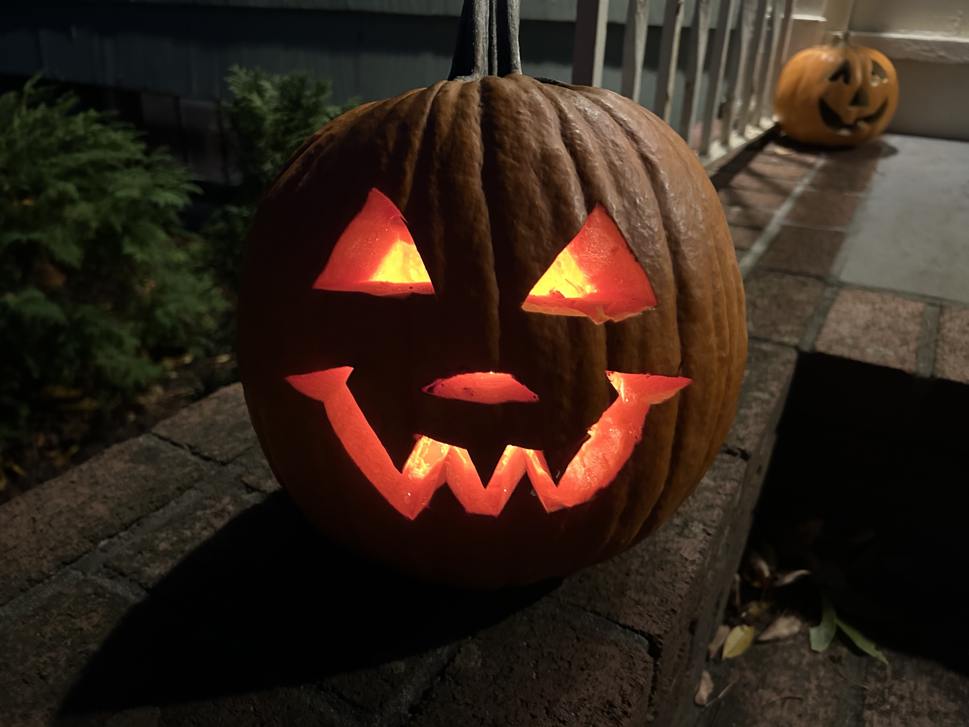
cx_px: 484
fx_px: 728
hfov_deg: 67.3
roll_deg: -0.9
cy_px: 364
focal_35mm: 26
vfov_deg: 53.1
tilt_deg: -26.7
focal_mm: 5.7
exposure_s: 1/30
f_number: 1.5
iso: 1000
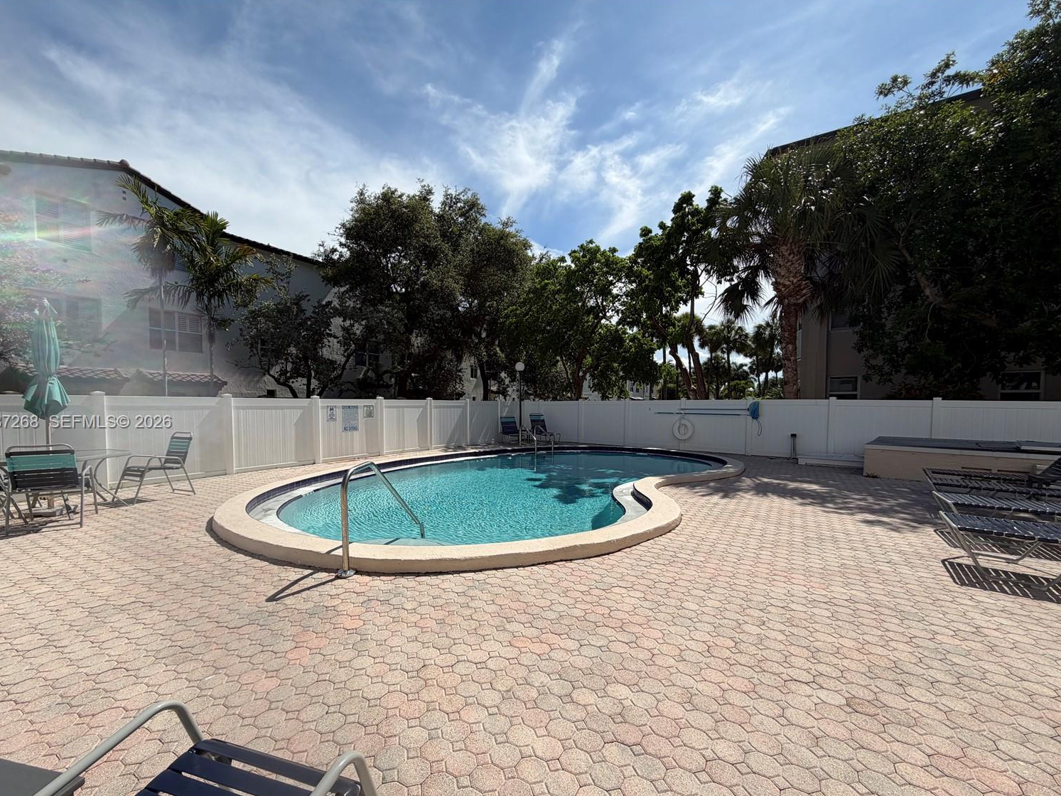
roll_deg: -0.4
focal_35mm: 15
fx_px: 460
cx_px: 519
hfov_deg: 98.2
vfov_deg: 81.7
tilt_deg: -2.6
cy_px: 423
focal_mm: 2.22
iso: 20
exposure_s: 1/1572
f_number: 2.2
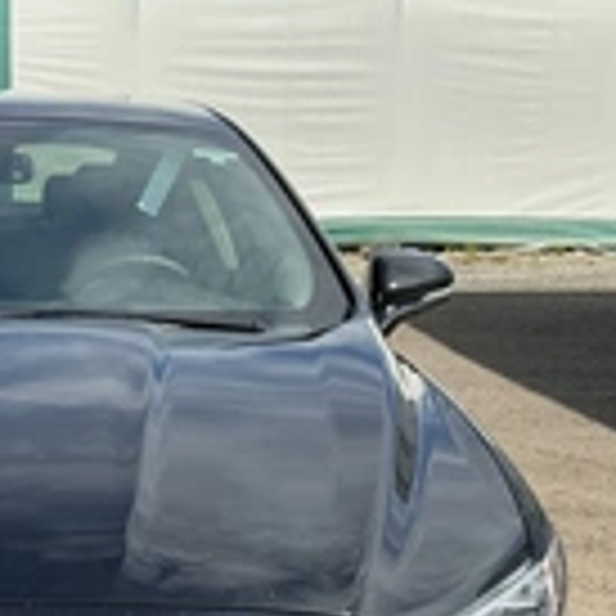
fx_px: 1450
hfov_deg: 23.0
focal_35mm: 72
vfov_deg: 23.0
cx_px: 0
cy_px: 616
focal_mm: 3
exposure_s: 1/962
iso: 25
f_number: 1.8
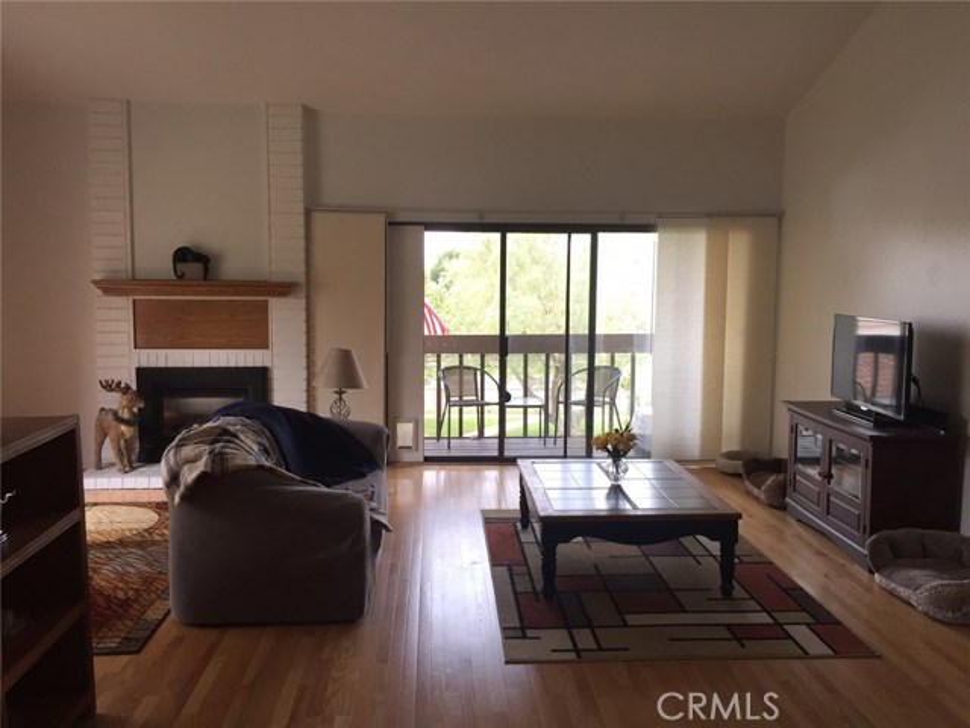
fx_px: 813
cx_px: 485
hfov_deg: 61.7
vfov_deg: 48.2
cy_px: 364
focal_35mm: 29
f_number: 2.2
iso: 40
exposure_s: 1/120
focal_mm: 4.15
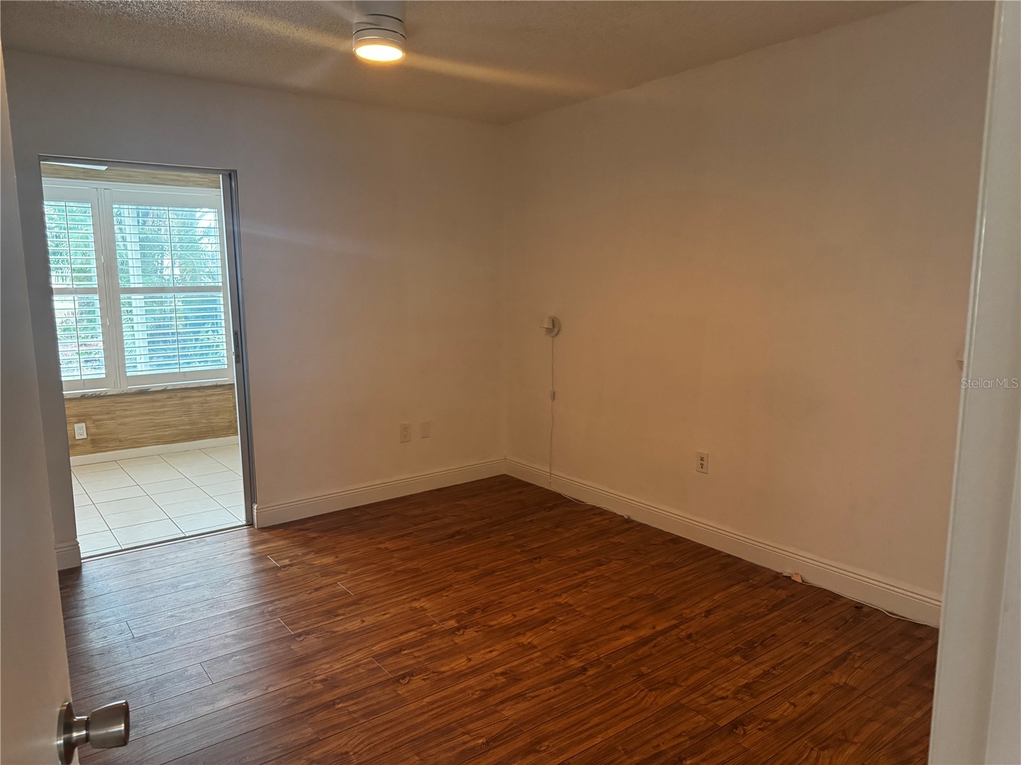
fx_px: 708
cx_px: 510
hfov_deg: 71.6
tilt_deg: -8.6
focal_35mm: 24
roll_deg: +0.4
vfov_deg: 56.8
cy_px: 382
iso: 640
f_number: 1.78
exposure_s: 1/60
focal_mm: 6.76
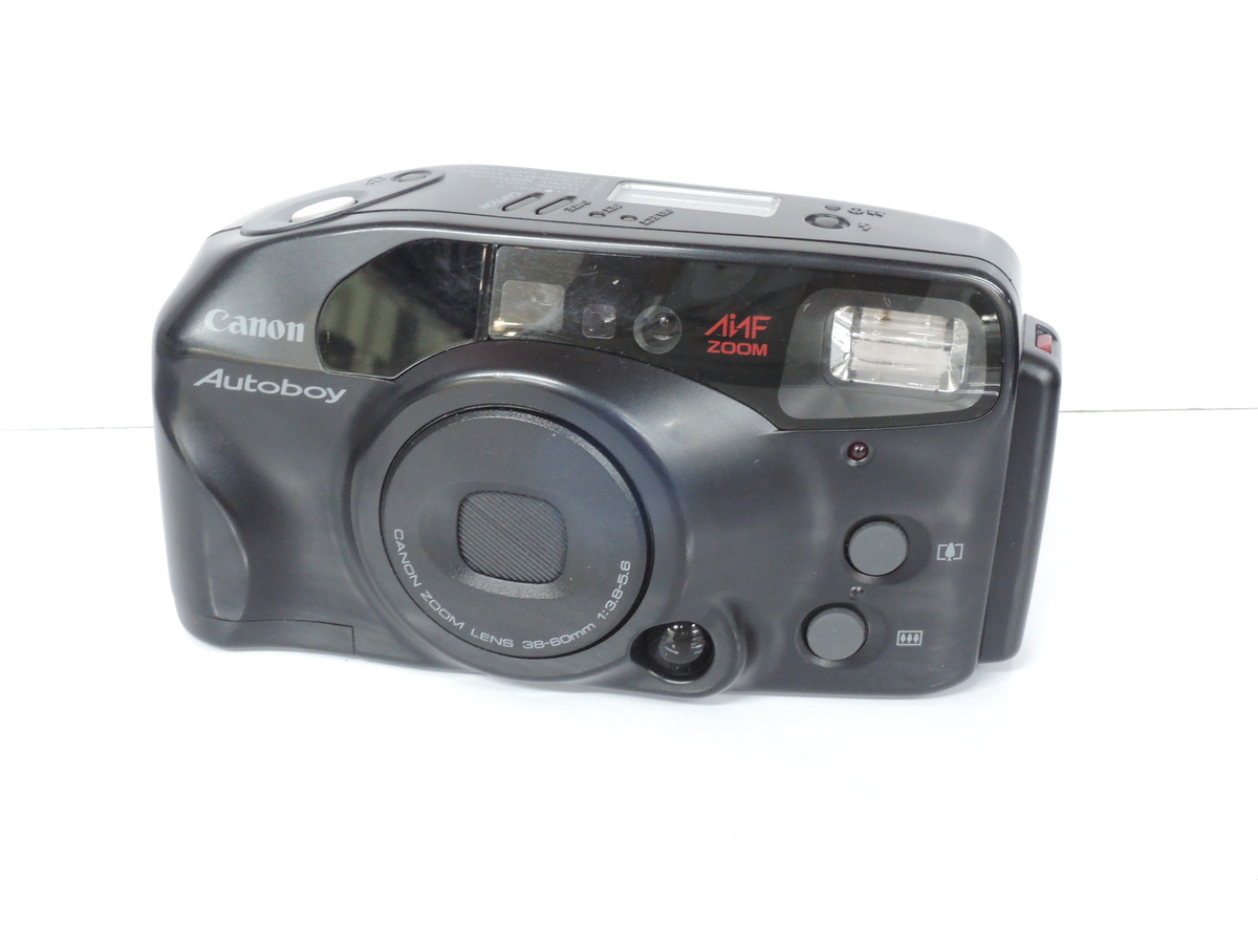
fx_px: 1817
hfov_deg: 38.2
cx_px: 629
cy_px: 472
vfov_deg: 29.1
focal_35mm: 50
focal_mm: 10.7
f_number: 7.1
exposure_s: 1/10
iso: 800
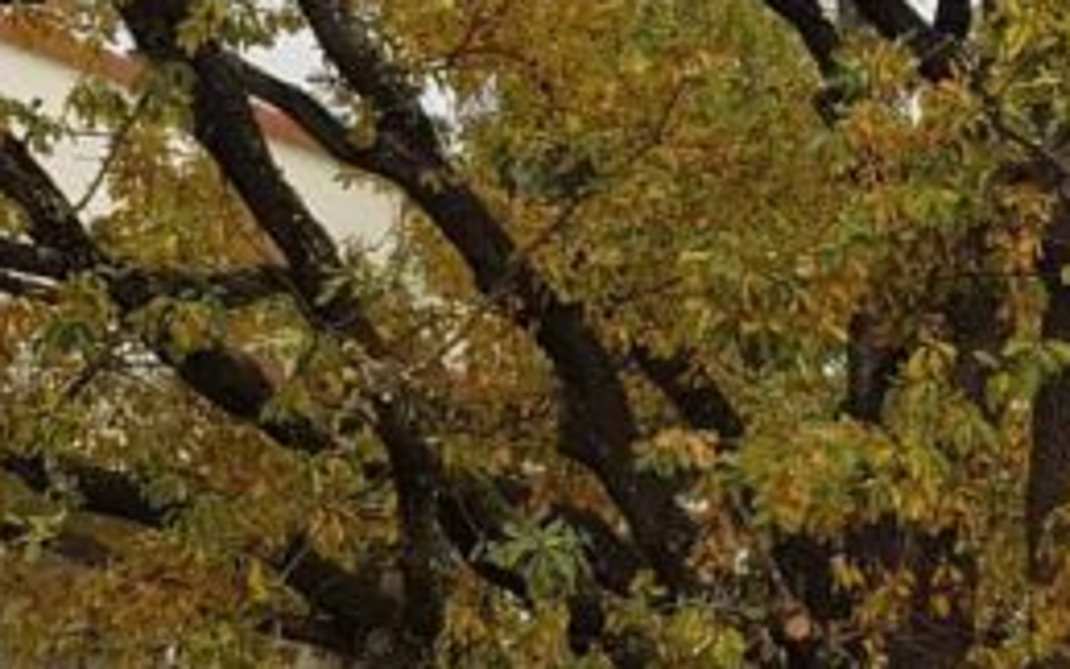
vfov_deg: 12.0
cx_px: 1153
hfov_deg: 18.4
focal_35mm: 109
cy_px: 95
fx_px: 3179
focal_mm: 4.2
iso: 40
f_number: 1.7
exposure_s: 1/1456
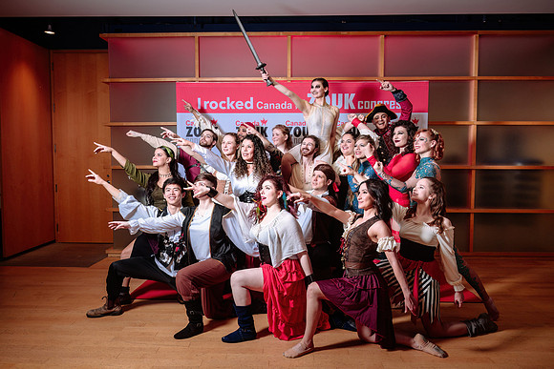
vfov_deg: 47.3
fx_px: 422
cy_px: 186
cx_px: 277
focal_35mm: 27
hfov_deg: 66.6
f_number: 4.5
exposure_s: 1/125
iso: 320
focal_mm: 24
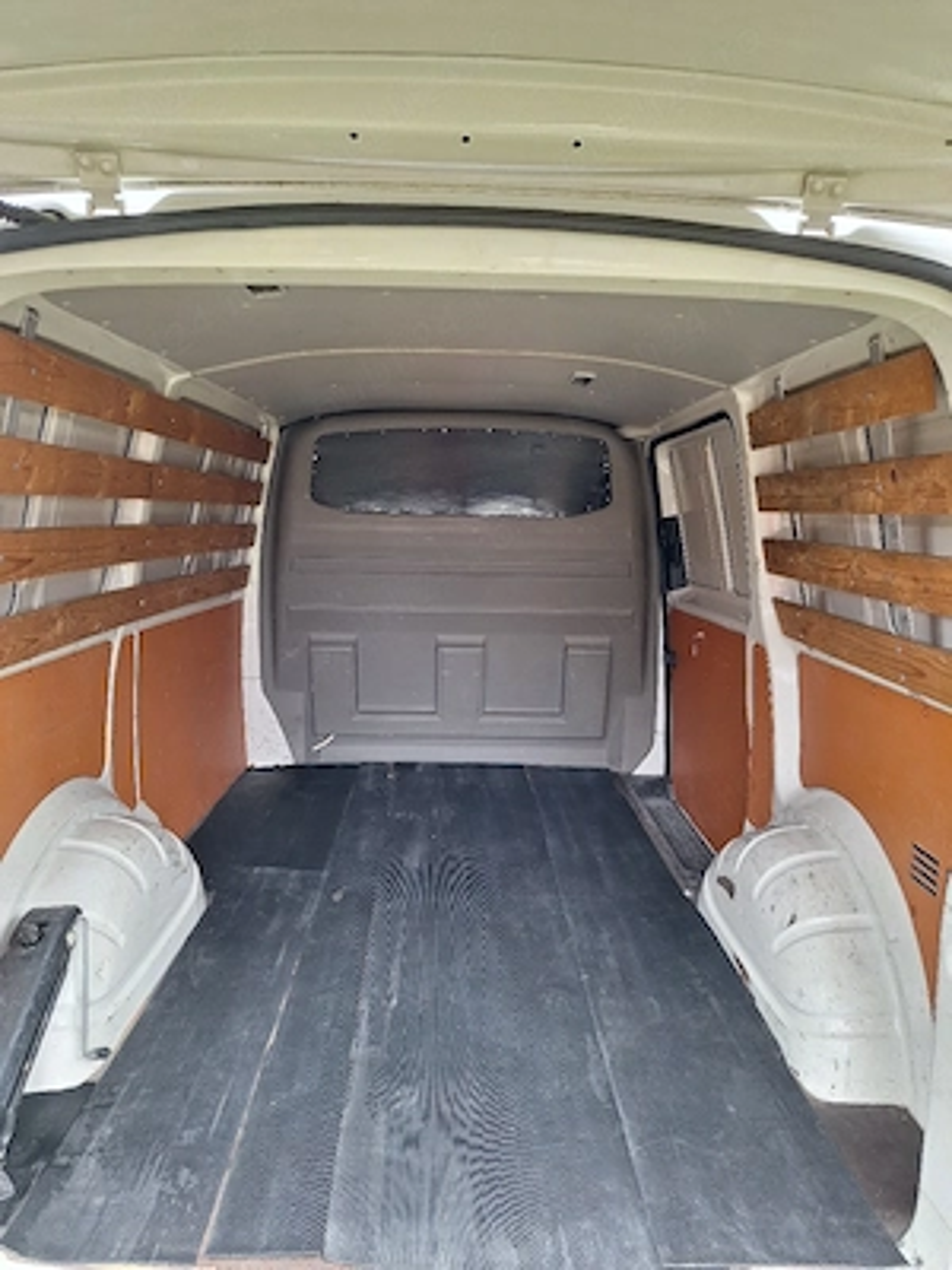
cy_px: 635
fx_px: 843
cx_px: 476
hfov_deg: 58.9
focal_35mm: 23
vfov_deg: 73.9
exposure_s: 1/100
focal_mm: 5.54
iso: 64
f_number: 1.8
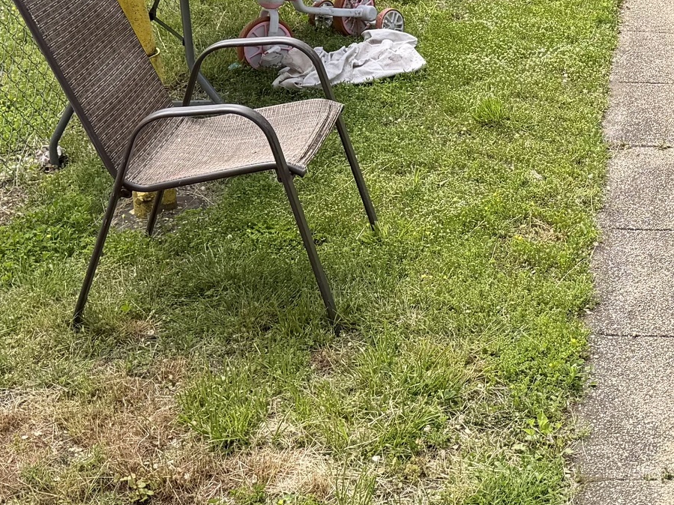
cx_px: 629
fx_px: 1596
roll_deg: +0.8
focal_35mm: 82
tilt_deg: -18.5
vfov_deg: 17.5
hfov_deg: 23.1
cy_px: -7
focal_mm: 6.76
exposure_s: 1/1410
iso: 80
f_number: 1.78
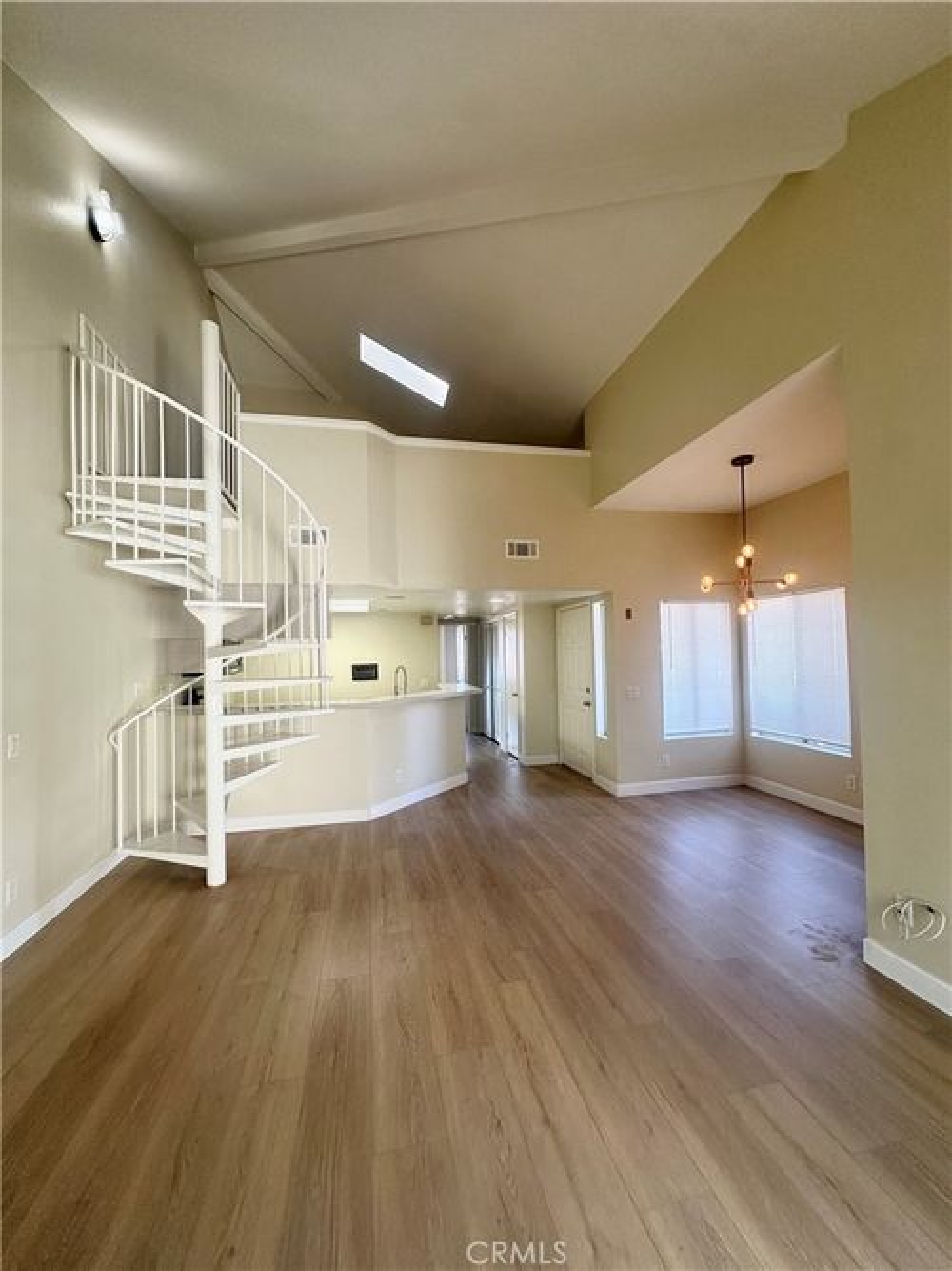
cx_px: 476
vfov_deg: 102.1
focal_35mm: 14
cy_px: 636
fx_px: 514
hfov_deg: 85.7
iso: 200
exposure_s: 1/120
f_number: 2.2
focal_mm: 2.22
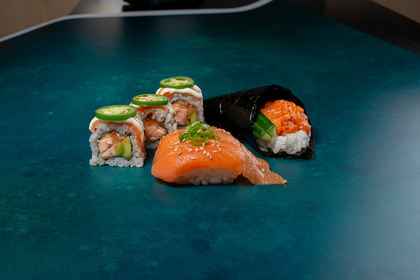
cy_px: 140
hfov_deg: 39.6
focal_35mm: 50
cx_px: 210
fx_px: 583
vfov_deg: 27.0
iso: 250
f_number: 13
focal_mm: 50
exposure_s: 1/80
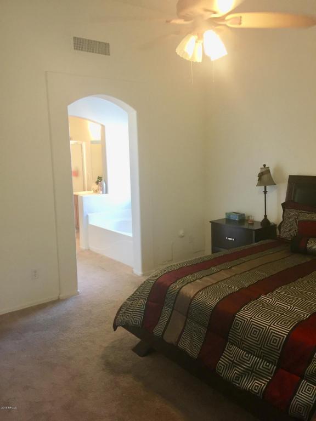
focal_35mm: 29
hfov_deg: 48.2
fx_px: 353
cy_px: 210
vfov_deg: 61.7
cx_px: 158
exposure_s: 1/33
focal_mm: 4.15
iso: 64
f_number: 2.2
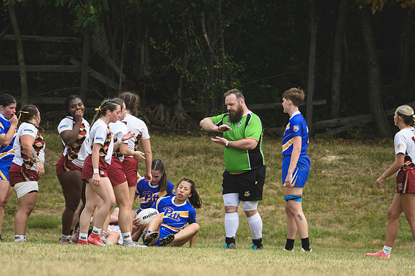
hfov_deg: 2.3
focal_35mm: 900
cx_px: 208
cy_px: 138
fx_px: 10369
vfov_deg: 1.5
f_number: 6.3
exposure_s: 1/1000
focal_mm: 600
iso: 560
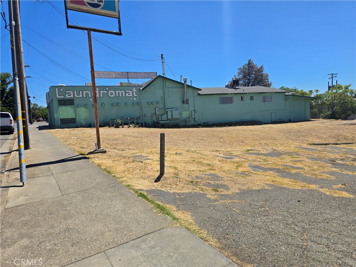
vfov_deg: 58.9
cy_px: 134
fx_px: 237
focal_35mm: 23
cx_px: 178
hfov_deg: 73.9
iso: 12
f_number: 1.7
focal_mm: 6.3
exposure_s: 1/994
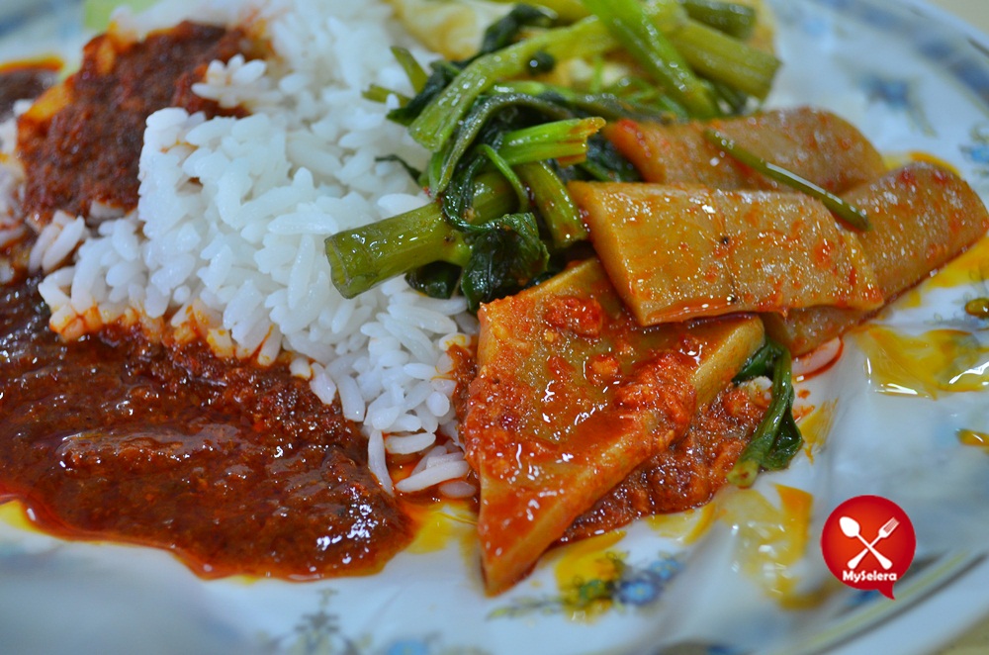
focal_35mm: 51
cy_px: 328
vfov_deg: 26.4
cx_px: 494
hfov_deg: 39.0
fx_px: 1398
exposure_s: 1/30
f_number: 5
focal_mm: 34
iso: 900
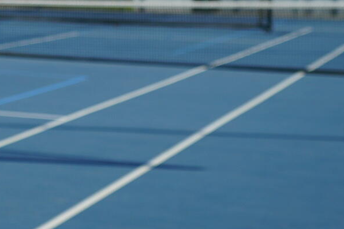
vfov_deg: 11.9
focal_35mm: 113
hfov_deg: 17.1
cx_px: -102
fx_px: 1079
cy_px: -22
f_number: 4.5
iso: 100
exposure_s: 1/640
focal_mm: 31
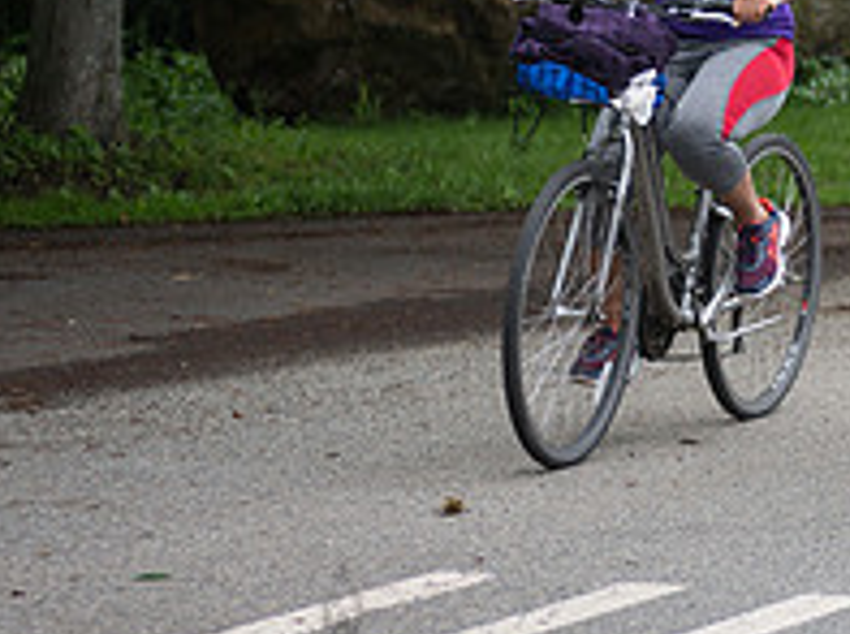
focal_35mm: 227
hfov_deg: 8.6
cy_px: 11
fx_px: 5564
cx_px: 1174
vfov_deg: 6.5
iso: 200
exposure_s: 1/500
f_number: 3.5
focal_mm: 80
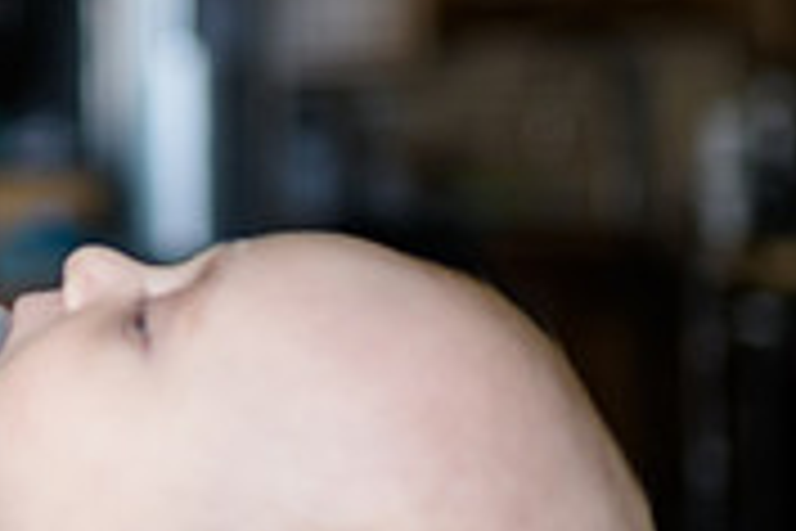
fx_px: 2543
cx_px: -157
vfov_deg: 11.8
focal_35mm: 115
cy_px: 70
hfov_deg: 17.0
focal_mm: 35
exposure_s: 1/125
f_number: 2
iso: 200
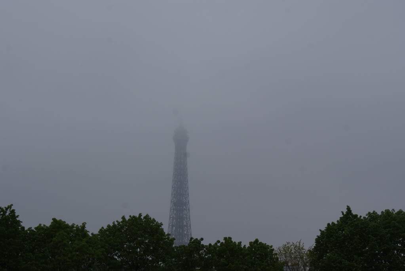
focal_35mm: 105
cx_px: 202
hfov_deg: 19.4
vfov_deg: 13.1
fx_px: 1183
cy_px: 136
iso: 100
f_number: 10
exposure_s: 1/160
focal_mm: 70
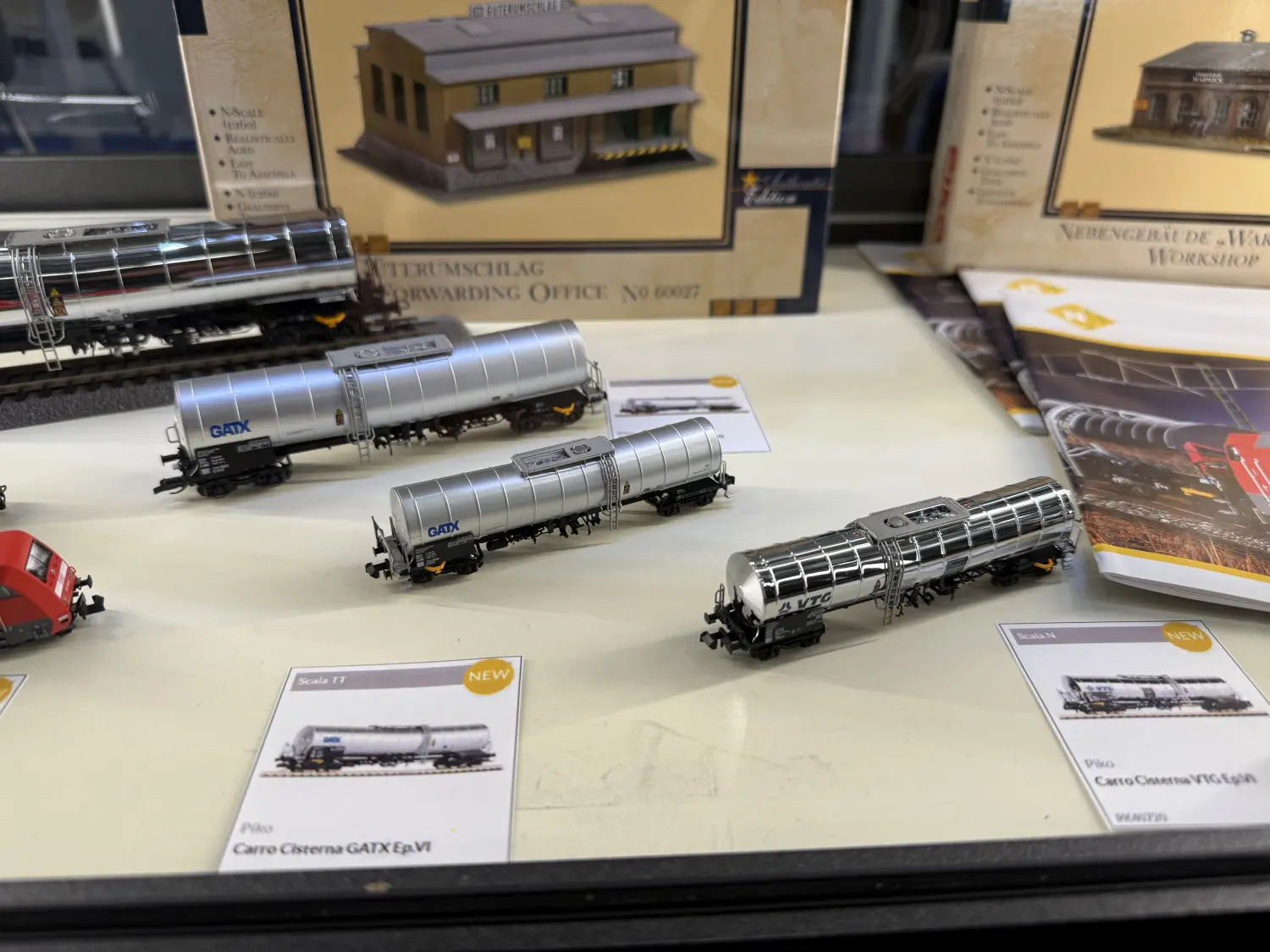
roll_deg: -1.5
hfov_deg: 71.6
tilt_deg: -31.1
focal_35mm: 24
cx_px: 635
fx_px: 881
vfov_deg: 56.8
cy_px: 476
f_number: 1.78
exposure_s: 1/155
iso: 64
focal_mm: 6.76
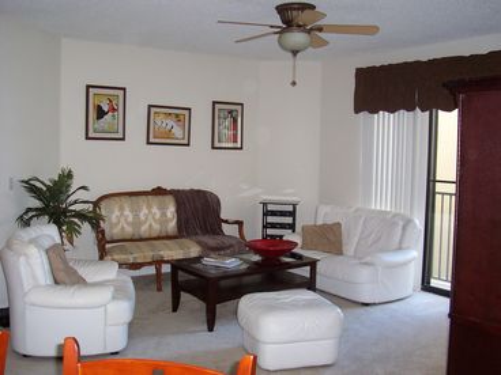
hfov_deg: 50.1
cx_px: 250
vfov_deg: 38.7
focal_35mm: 37
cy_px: 188
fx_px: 536
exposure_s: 1/60
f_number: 2.8
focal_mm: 5.6
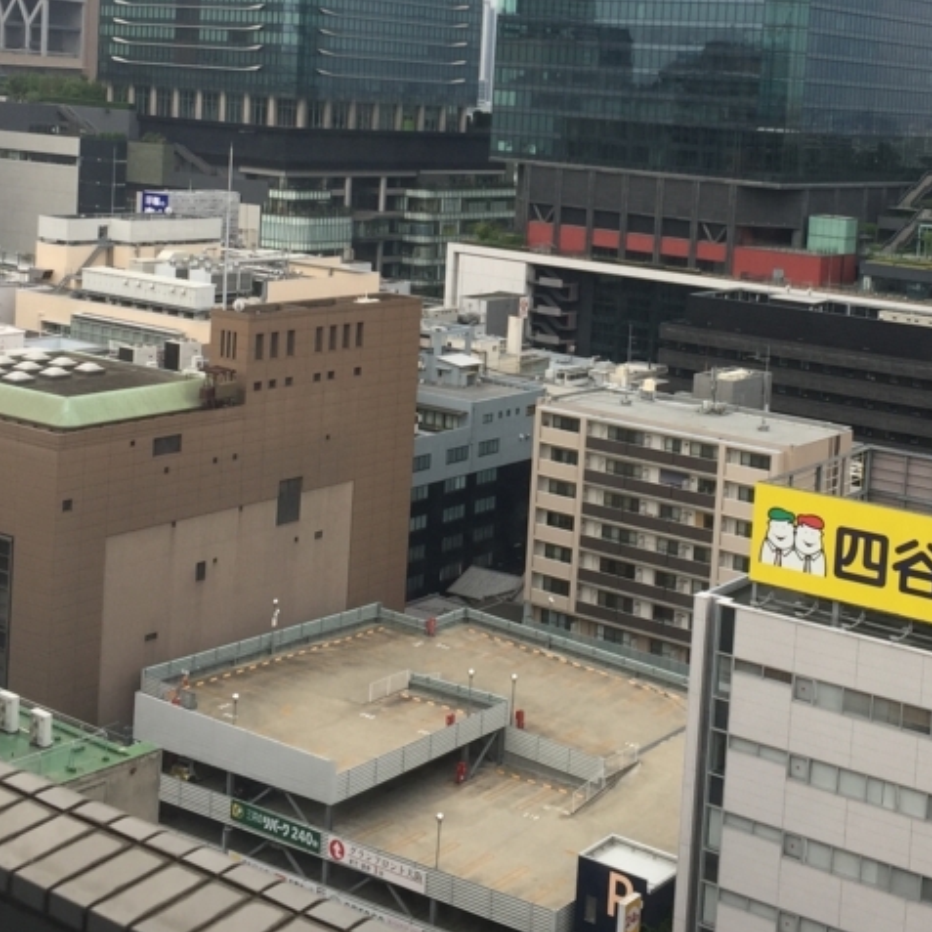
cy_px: 258
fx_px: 1675
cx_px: 590
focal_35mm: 55
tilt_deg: -4.2
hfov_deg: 30.9
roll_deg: -4.5
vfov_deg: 30.7
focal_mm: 4.15
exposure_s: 1/494
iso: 32
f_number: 2.2
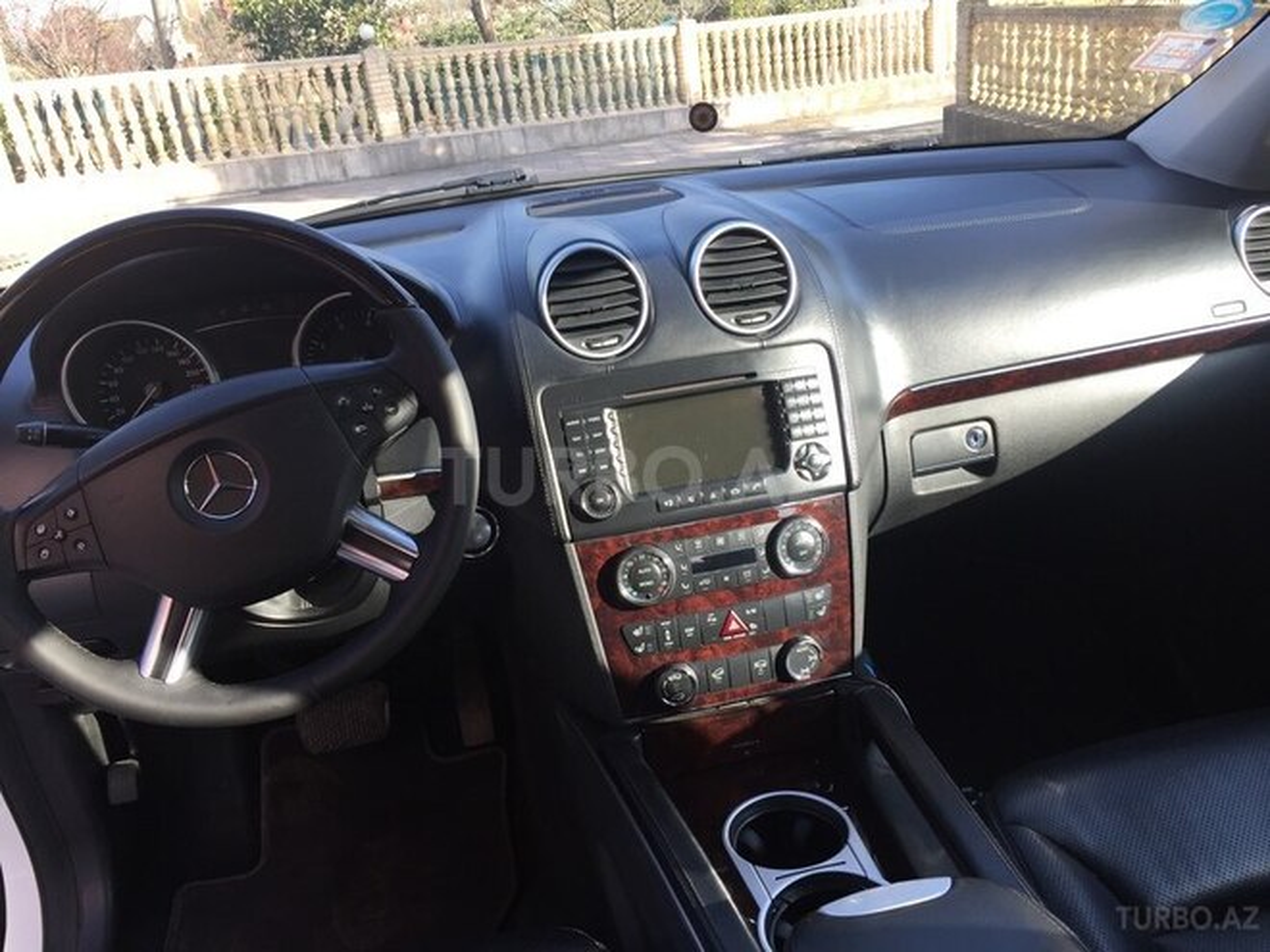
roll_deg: +8.4
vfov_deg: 48.2
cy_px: 476
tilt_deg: -23.8
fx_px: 1064
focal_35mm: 29
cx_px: 635
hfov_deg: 61.7
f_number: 2.2
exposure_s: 1/203
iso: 32
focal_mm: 4.15
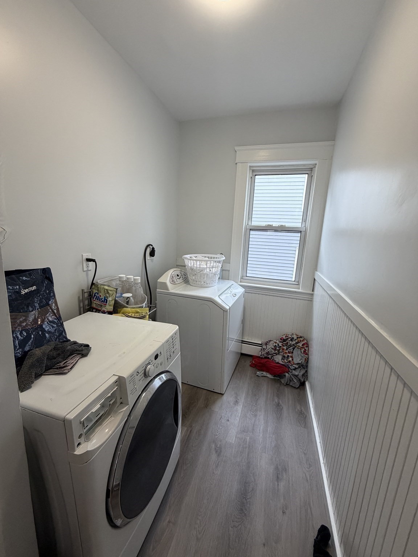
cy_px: 278
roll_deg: -2.9
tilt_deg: -10.5
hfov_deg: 85.7
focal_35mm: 14
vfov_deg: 102.1
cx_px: 209
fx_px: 225
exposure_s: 1/120
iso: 250
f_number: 2.2
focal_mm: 2.22
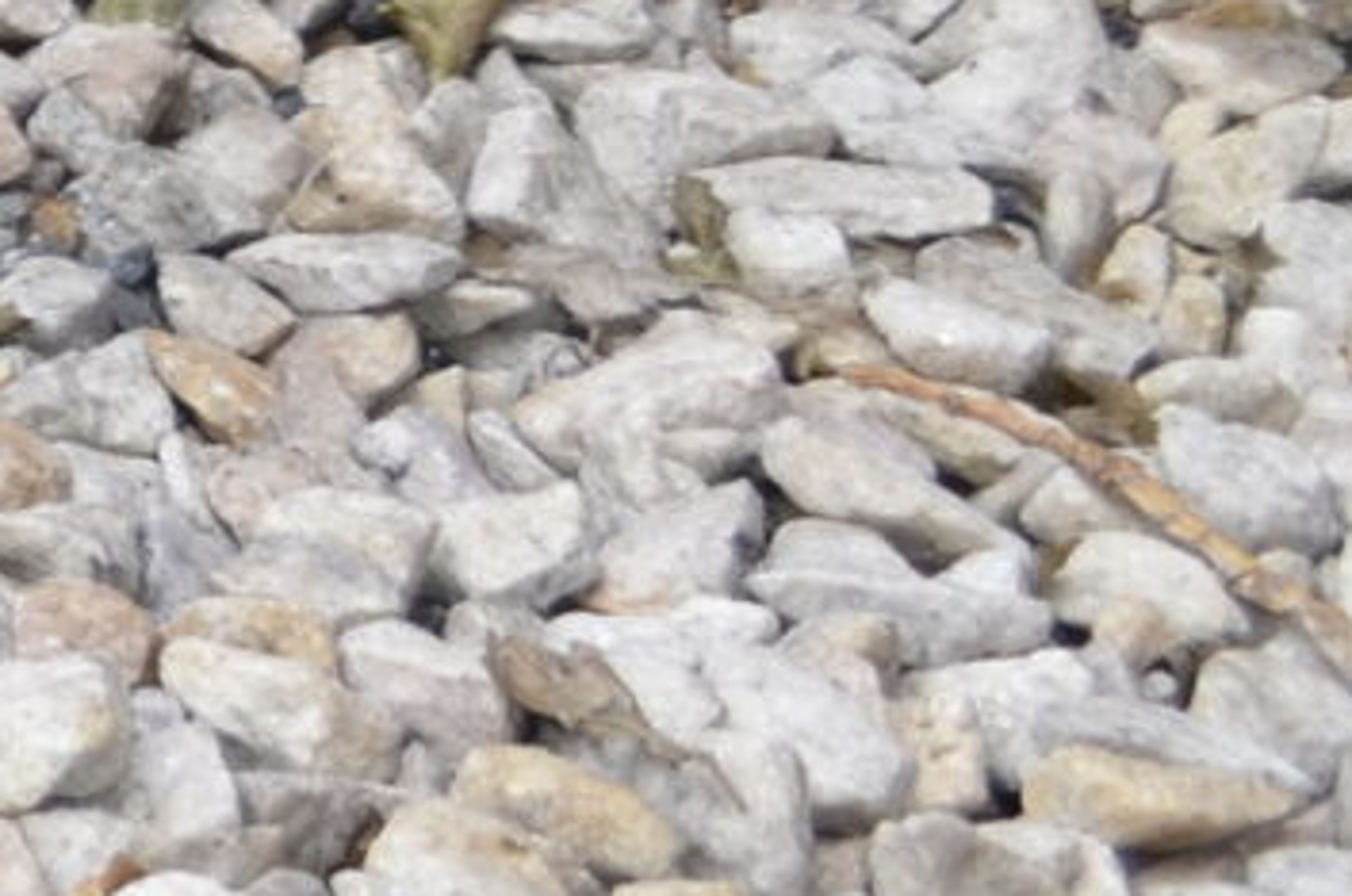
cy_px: -1386
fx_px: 7348
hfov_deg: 8.5
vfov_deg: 6.6
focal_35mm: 196
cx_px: -2884
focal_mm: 18
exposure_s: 1/160
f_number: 3.5
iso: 200
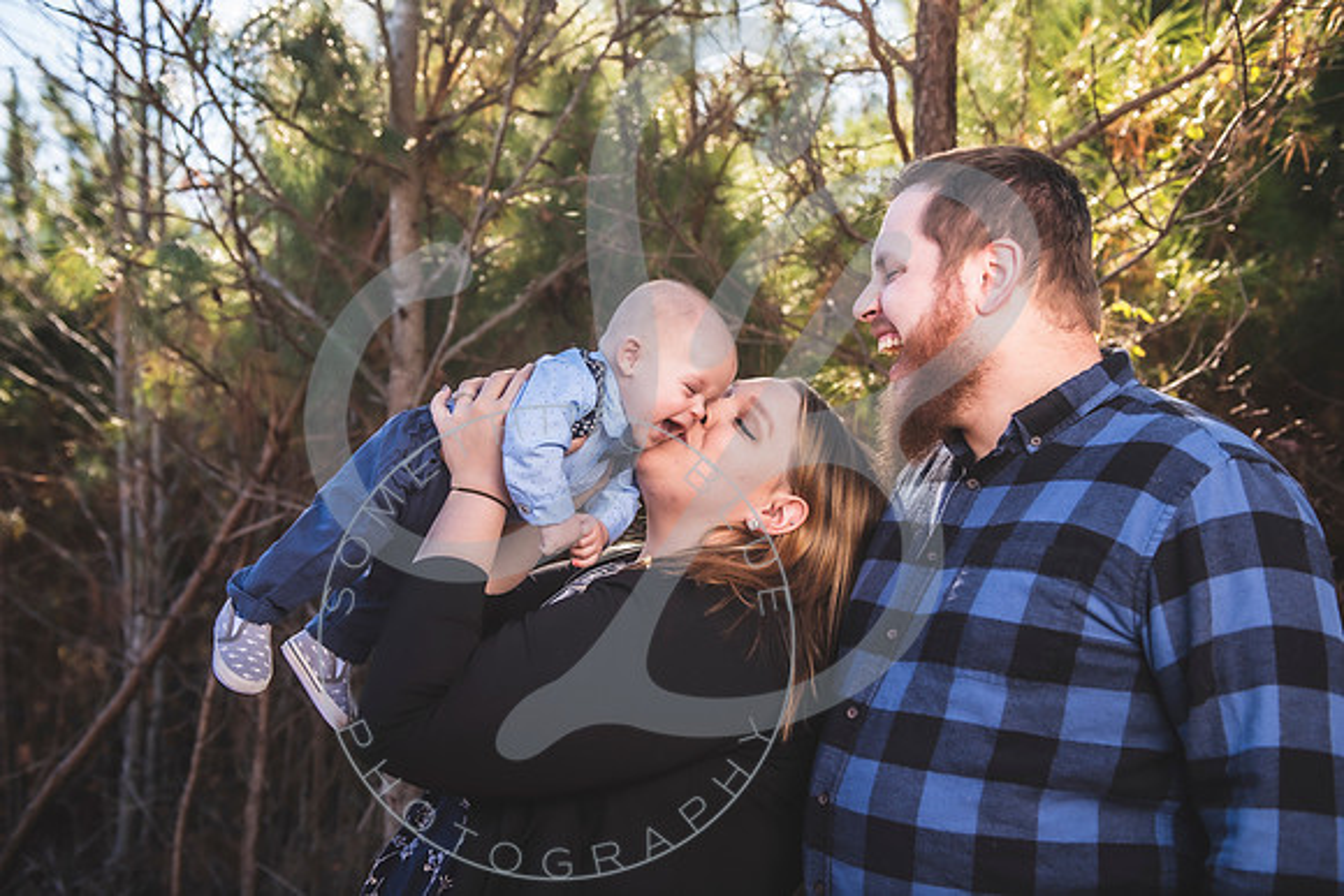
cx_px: 672
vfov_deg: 31.9
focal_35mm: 42
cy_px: 448
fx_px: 1568
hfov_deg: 46.4
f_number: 4
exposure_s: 1/250
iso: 100
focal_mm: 42
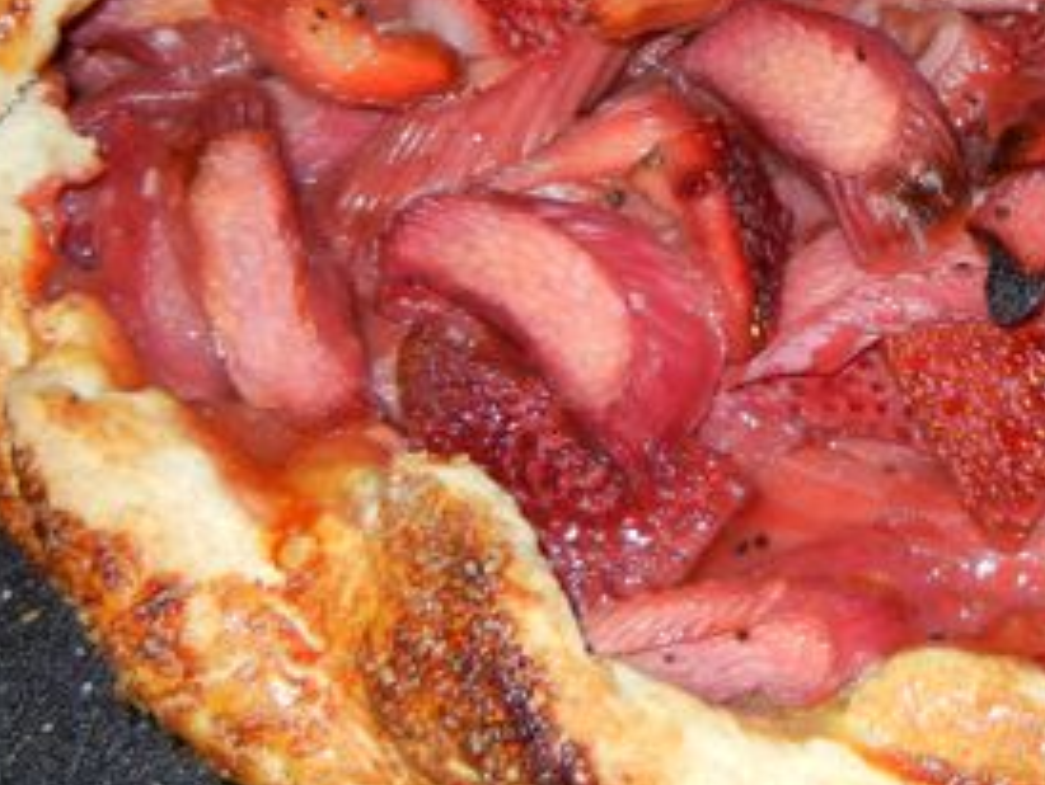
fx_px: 2115
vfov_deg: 20.9
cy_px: 194
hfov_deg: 26.6
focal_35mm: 70
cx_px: 988
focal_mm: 5.4
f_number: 3.5
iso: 200
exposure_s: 1/30
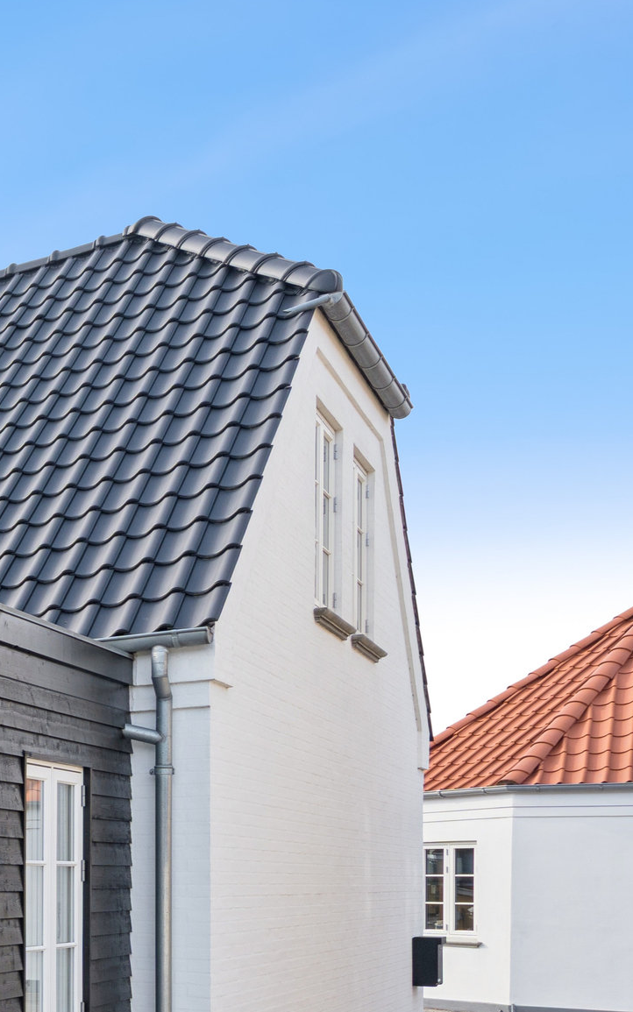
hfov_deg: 18.3
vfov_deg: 42.0
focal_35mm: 45
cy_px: 836
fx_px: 1242
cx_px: -651
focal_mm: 17
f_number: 6.3
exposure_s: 1/160
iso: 125
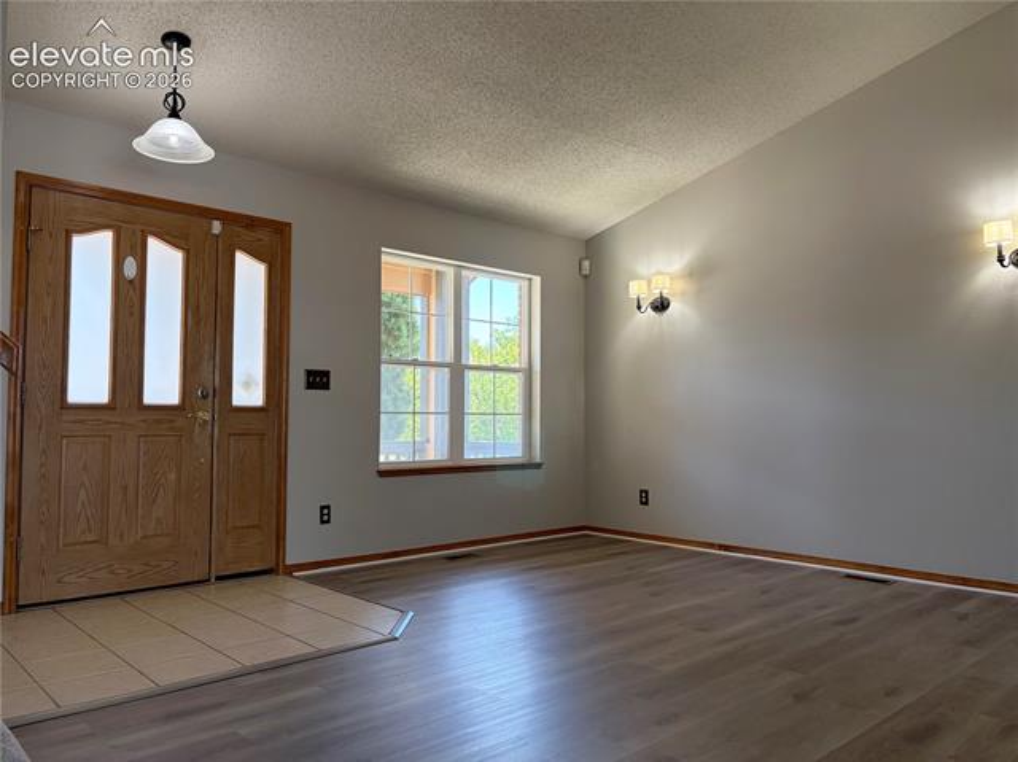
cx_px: 509
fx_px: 764
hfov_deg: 67.3
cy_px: 381
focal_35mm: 26
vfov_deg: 53.0
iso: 125
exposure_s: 1/150
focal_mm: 5.96
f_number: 1.6
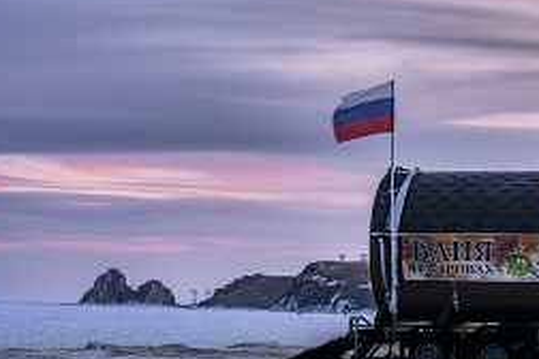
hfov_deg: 13.4
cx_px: 349
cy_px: 217
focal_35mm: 153
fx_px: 2291
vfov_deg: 9.0
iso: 200
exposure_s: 1/8
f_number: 6.3
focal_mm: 53
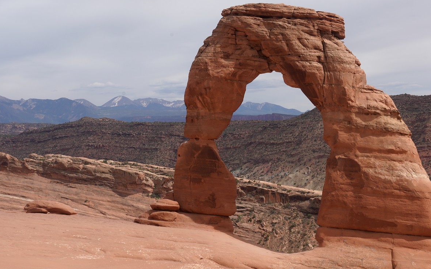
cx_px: 310
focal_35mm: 76
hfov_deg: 26.9
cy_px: 182
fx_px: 893
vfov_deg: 17.1
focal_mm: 44
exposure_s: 1/100
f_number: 18
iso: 100
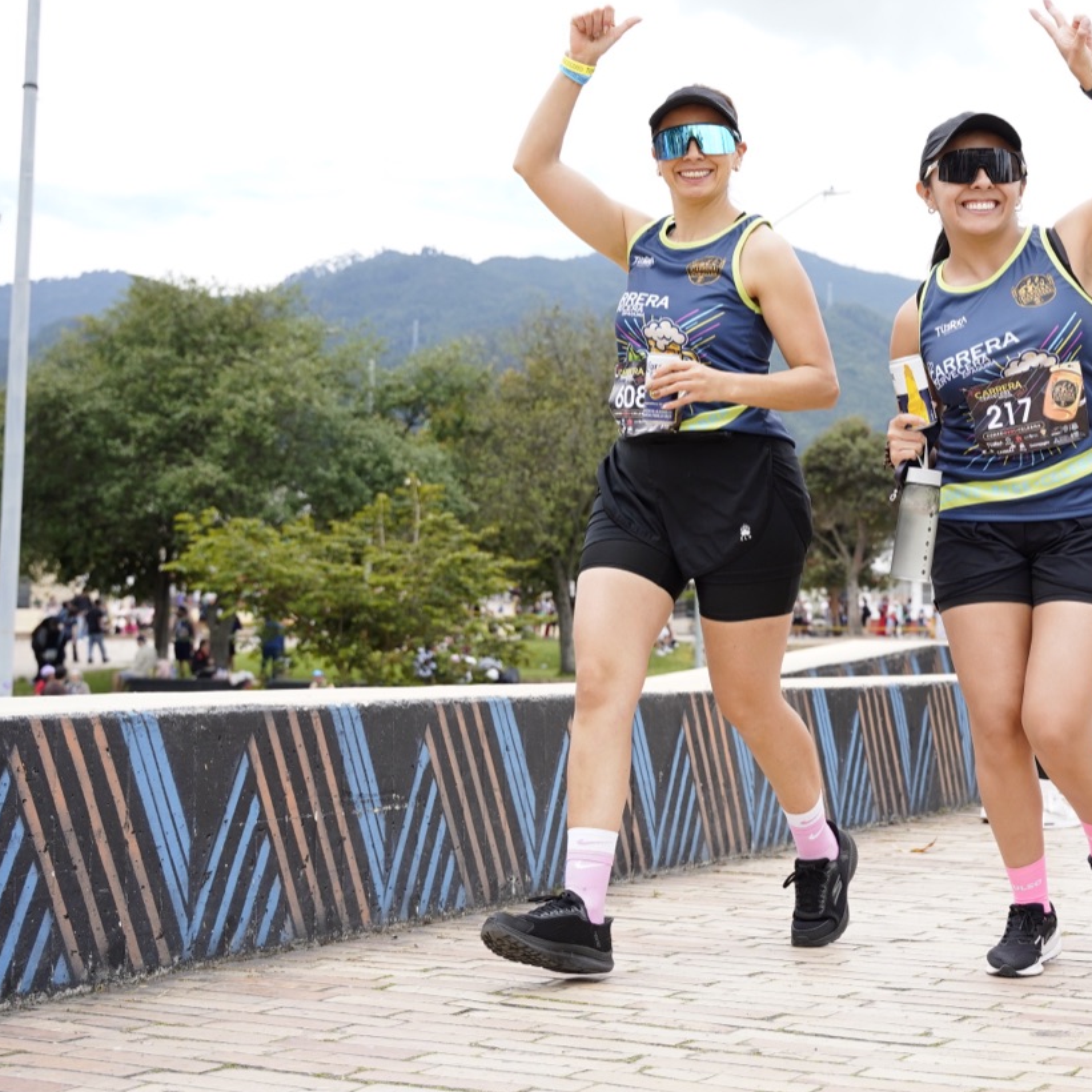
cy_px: 483
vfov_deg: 29.0
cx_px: 977
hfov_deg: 27.9
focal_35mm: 59
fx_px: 2111
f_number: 4
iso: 500
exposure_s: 1/1250
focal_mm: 35.7
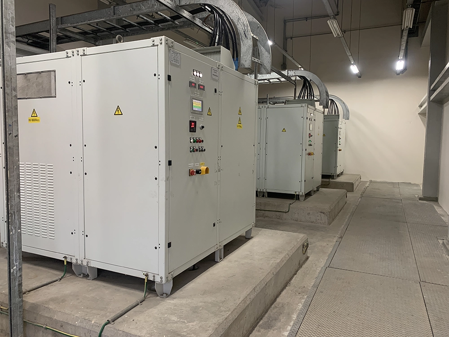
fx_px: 337
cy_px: 168
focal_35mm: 26
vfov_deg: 53.1
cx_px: 224
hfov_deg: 67.3
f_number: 1.8
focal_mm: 4.25
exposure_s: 1/50
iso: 100
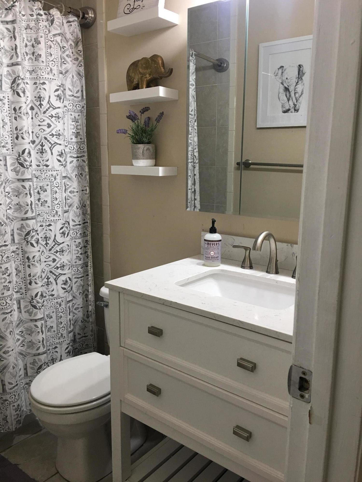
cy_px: 241
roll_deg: -0.6
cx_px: 181
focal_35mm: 29
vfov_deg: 61.7
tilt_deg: -10.2
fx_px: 404
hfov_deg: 48.2
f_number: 2.2
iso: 40
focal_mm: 4.15
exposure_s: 1/30
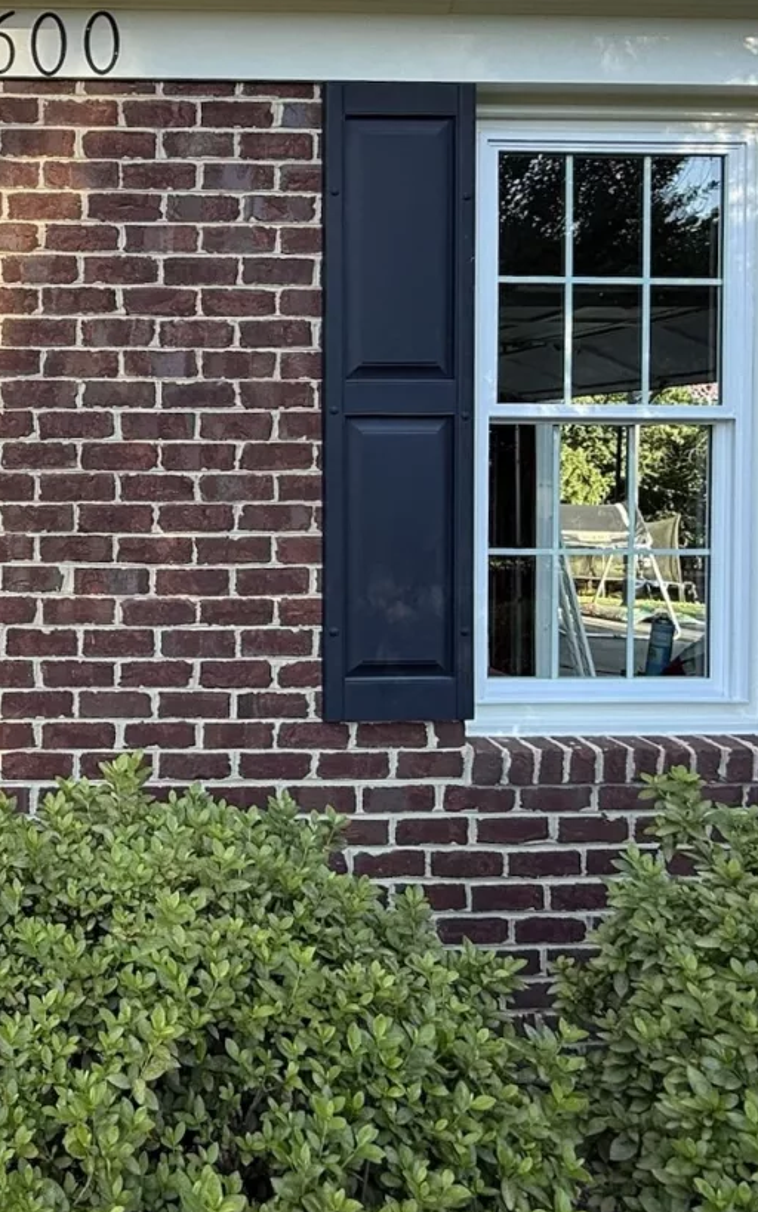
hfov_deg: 39.1
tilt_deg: -0.7
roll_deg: -1.3
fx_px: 958
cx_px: 33
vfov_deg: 64.2
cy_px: 499
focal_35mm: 29
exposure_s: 1/230
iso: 64
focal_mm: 2.22
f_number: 2.2
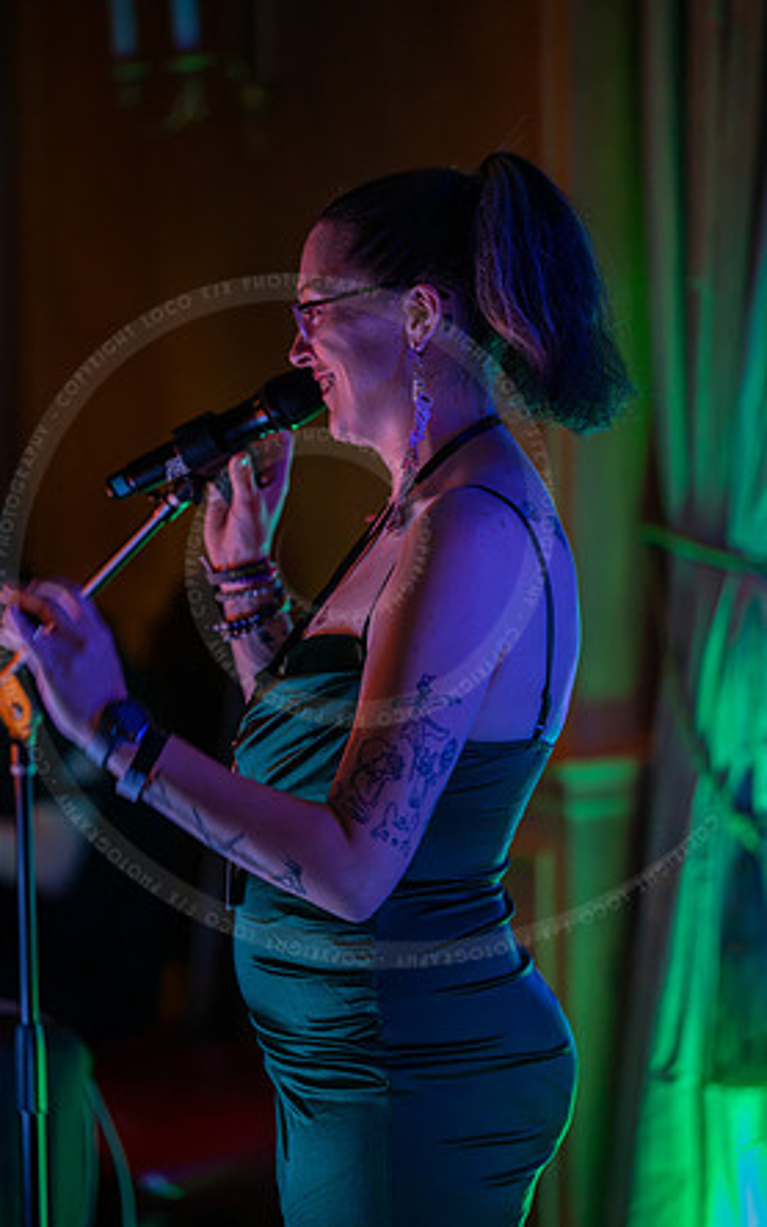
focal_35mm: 139
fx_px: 4650
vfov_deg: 15.0
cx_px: 364
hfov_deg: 9.4
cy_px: 609
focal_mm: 135
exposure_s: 1/250
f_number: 1.8
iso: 3200
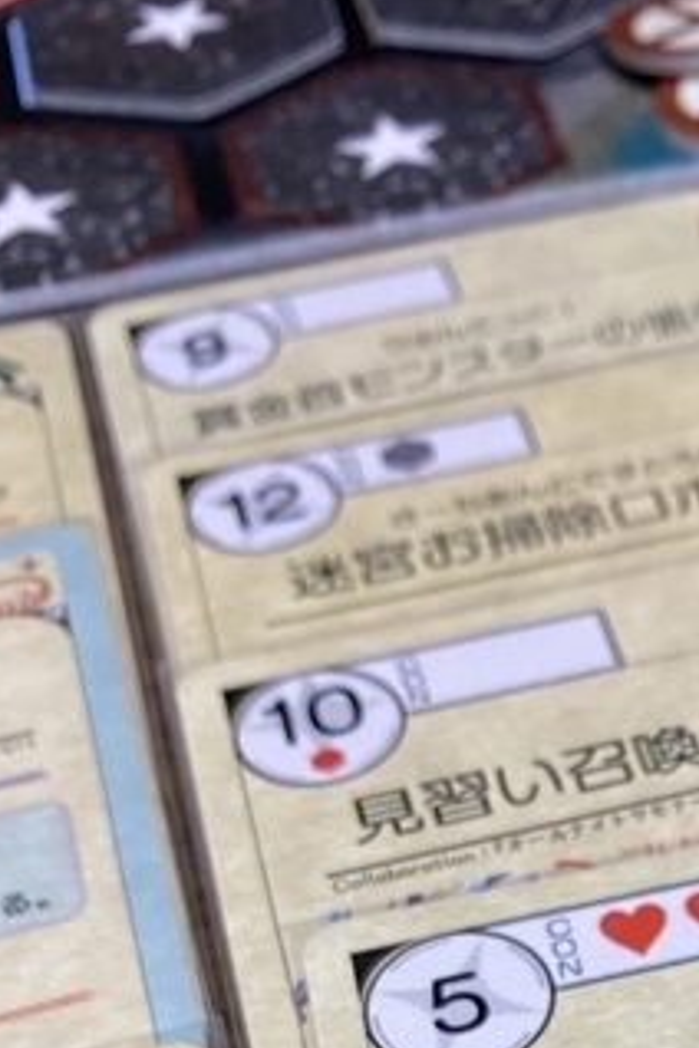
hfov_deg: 18.6
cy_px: 1292
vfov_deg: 26.1
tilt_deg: -55.0
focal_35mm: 68
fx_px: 1980
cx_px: 900
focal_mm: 4.25
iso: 100
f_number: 1.8
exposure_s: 1/60
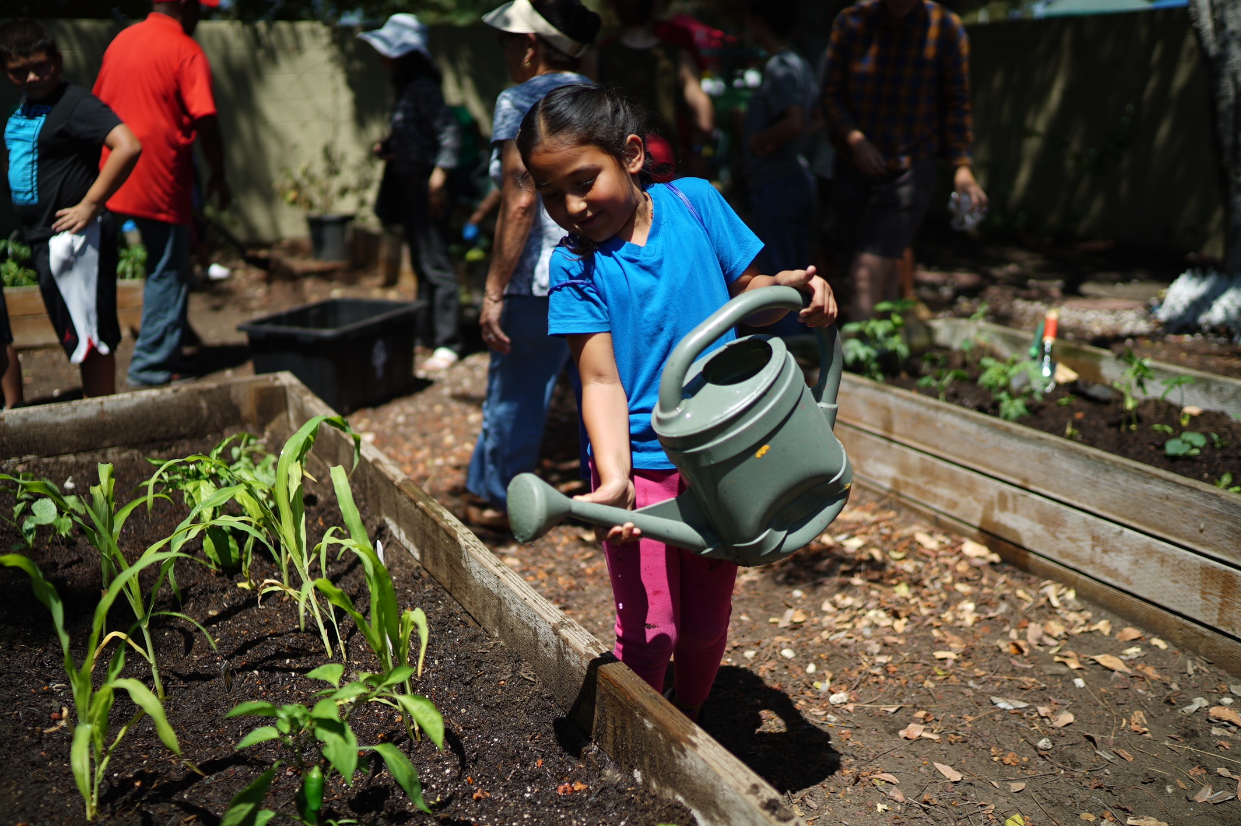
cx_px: 620
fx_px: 1206
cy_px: 413
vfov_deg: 37.8
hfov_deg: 54.5
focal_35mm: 35
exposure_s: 1/2500
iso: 50
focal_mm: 35
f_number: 1.4
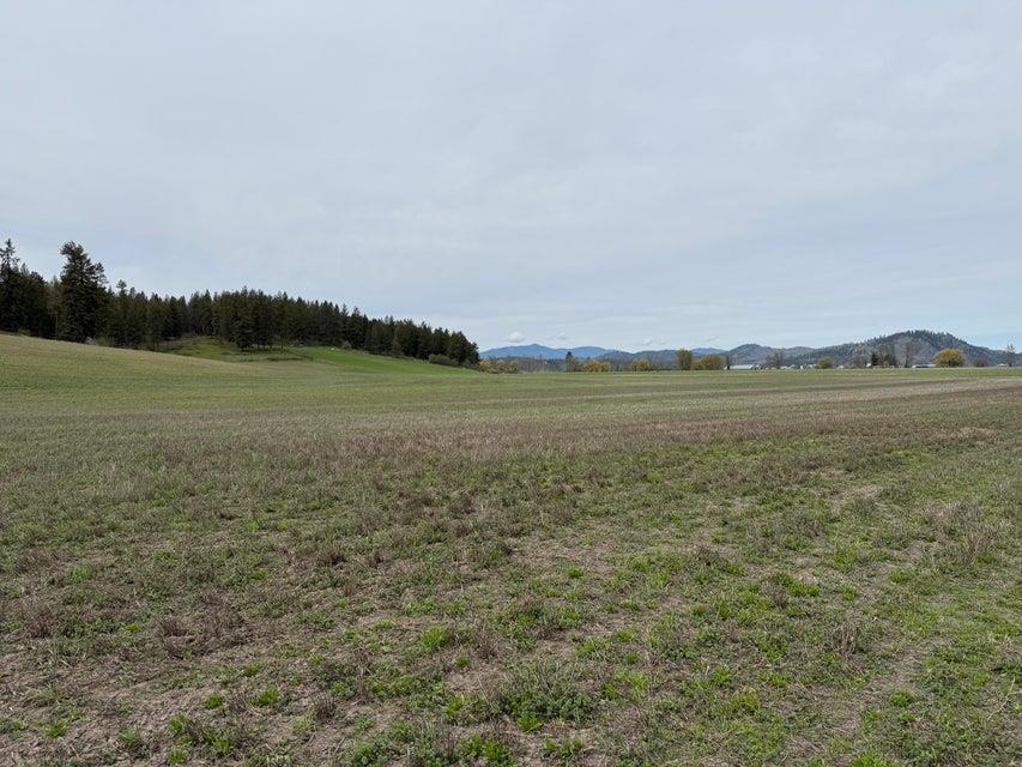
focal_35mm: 24
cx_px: 511
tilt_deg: -0.4
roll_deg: +0.5
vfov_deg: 56.8
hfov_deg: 71.6
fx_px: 709
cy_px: 384
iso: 80
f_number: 1.78
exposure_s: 1/6711
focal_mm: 6.76
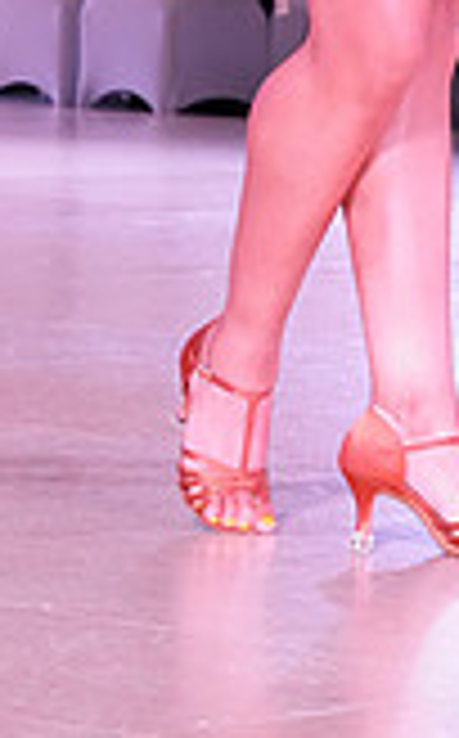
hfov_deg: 5.2
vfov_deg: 8.1
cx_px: 200
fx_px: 5082
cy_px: -392
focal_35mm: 253
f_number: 6.3
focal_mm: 70
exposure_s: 1/250
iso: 3200
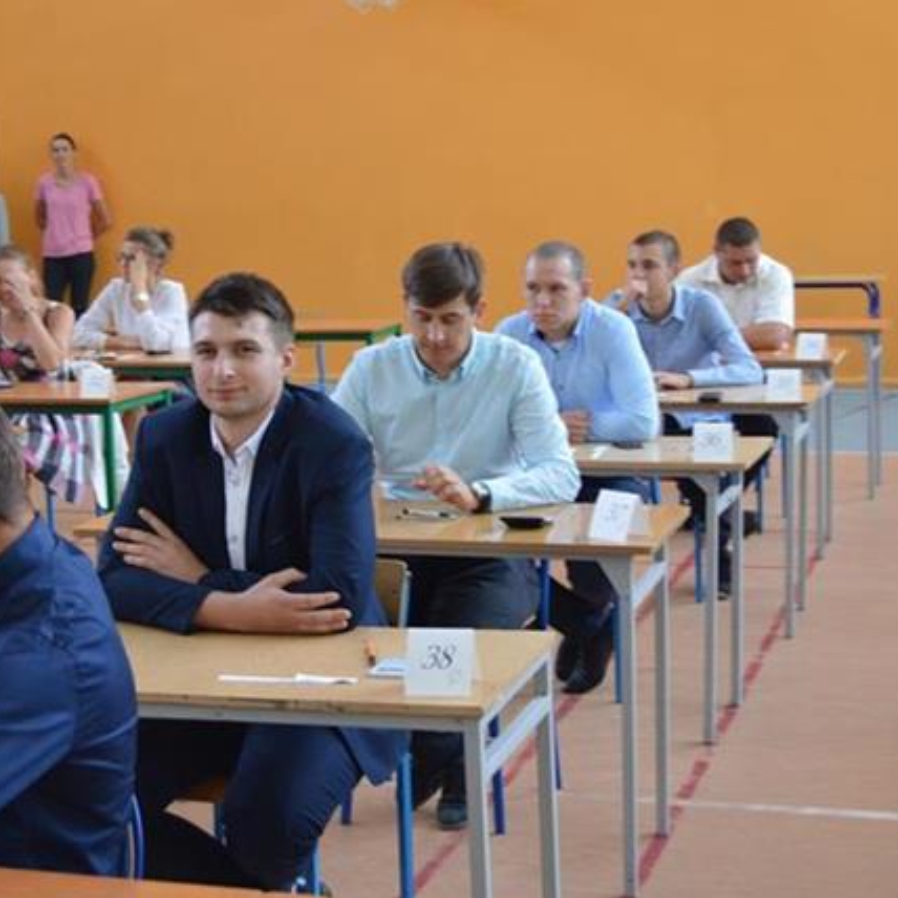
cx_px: 336
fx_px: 1985
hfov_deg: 25.4
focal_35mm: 68
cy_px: 451
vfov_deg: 25.5
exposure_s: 1/60
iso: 800
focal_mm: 35
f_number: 4.5
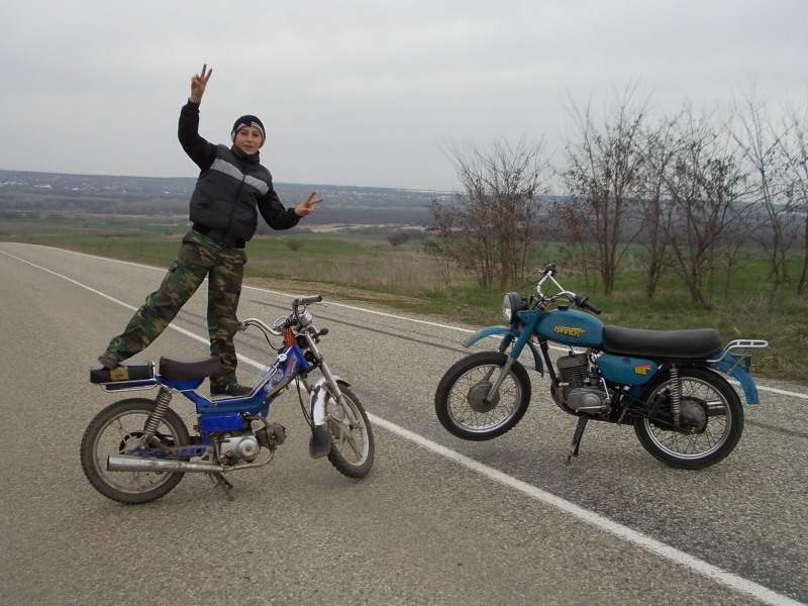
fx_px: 887
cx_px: 404
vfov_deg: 37.7
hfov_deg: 49.0
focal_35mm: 38
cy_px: 303
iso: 80
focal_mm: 5.3
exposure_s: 1/320
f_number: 3.1
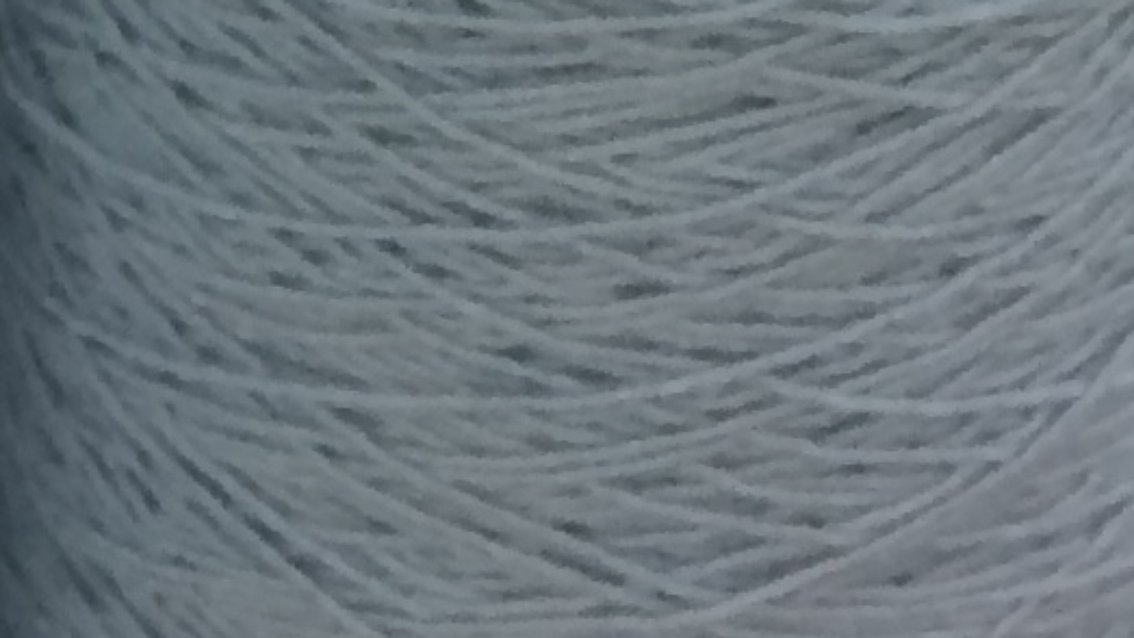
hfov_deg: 10.8
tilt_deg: -27.9
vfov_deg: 5.7
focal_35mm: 197
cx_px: -121
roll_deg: +3.7
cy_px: -1385
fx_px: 5923
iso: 40
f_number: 2.2
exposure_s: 1/33
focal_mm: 4.15
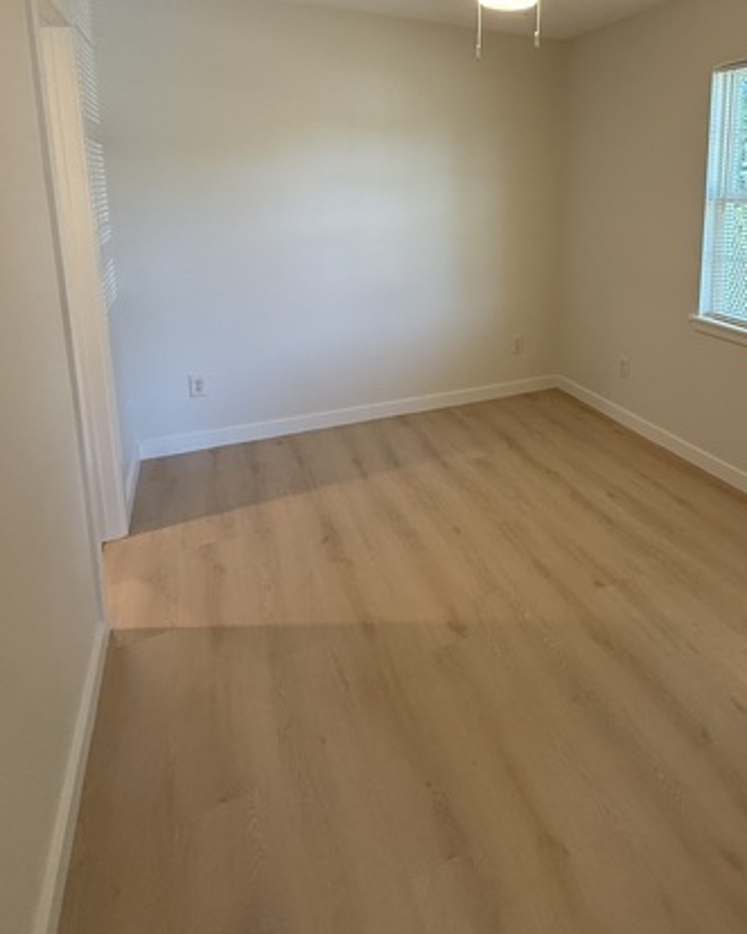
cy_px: 290
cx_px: 510
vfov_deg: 72.1
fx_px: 608
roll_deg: -0.2
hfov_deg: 61.3
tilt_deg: -8.7
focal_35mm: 22
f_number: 2.2
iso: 320
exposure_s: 1/120
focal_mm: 2.22
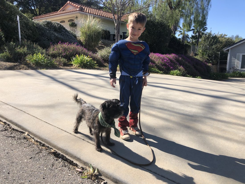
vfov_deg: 49.7
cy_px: 92
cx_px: 122
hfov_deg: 63.4
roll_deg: -1.6
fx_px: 198
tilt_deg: -9.5
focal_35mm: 28
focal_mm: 3.99
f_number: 1.8
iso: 20
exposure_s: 1/1171
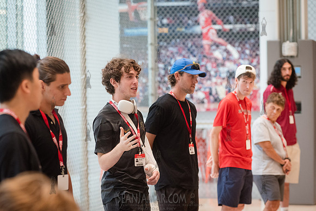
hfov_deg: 17.4
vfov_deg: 11.7
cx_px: 158
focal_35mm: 118
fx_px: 1033
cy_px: 106
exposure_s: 1/500
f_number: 4
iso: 5000
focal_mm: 112
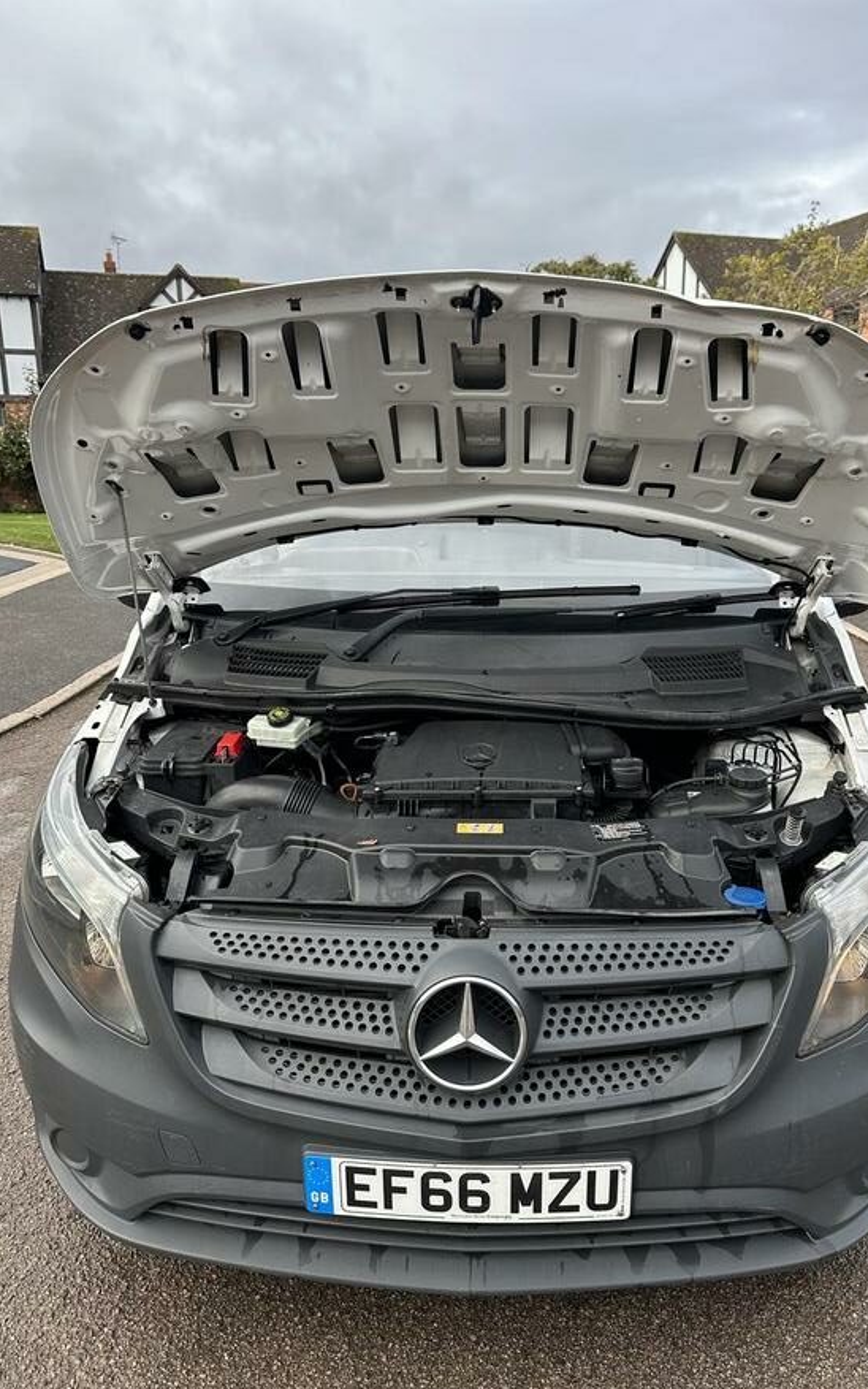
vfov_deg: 70.4
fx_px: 984
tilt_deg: -13.6
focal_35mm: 26
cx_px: 478
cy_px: 705
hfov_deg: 47.5
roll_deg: +0.1
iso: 80
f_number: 1.78
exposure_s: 1/496
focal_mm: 6.86
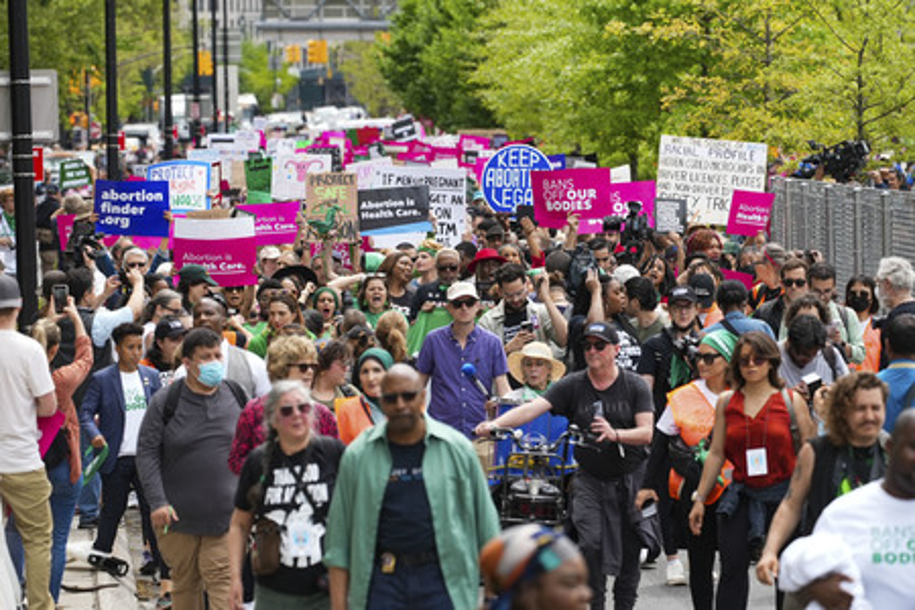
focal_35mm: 250
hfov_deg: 8.2
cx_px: 458
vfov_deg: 5.5
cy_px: 305
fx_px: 6354
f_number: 7.1
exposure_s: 1/500
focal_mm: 250
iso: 400
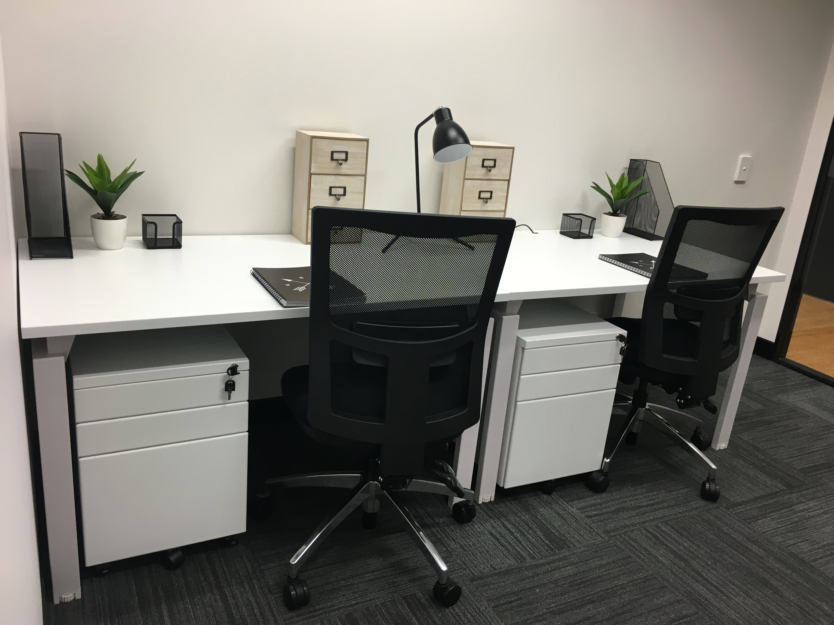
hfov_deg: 61.7
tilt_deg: -17.0
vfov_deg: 48.2
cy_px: 312
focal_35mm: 29
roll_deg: -5.2
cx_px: 417
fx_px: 699
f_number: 2.2
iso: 64
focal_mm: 4.15
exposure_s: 1/33
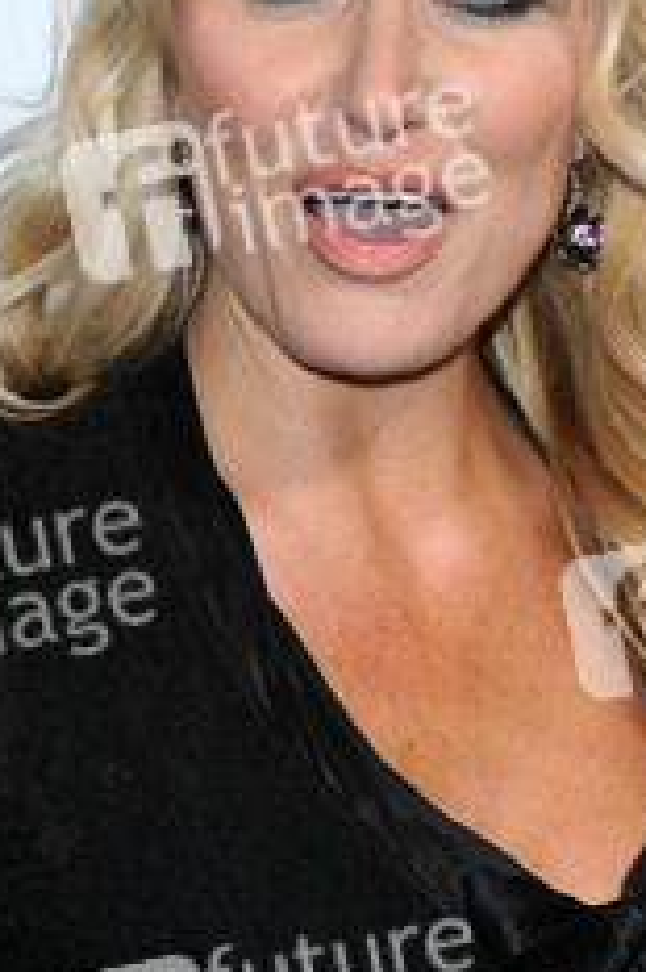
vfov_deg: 9.3
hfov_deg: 6.2
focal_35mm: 221
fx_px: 5957
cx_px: 396
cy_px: 392
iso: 320
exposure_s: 1/200
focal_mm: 86
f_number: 4.5
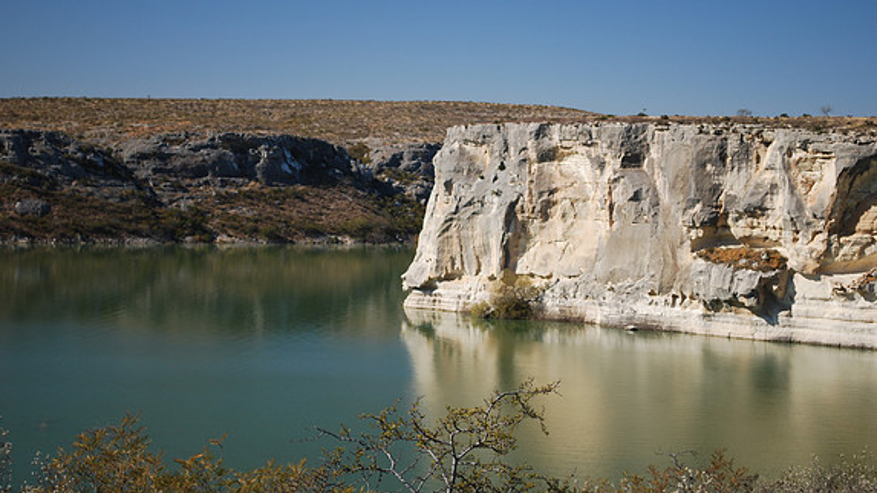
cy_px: 224
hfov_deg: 24.3
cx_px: 435
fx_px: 2035
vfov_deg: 13.8
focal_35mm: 88
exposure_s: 1/125
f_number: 5.6
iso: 110
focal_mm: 55
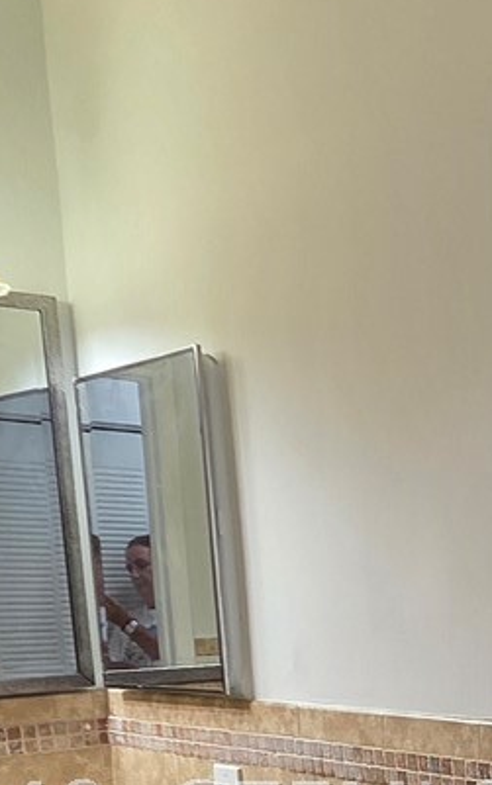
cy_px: 816
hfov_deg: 20.1
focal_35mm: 55
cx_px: 751
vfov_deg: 33.2
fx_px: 1179
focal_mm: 2.2
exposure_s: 1/60
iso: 160
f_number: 2.2
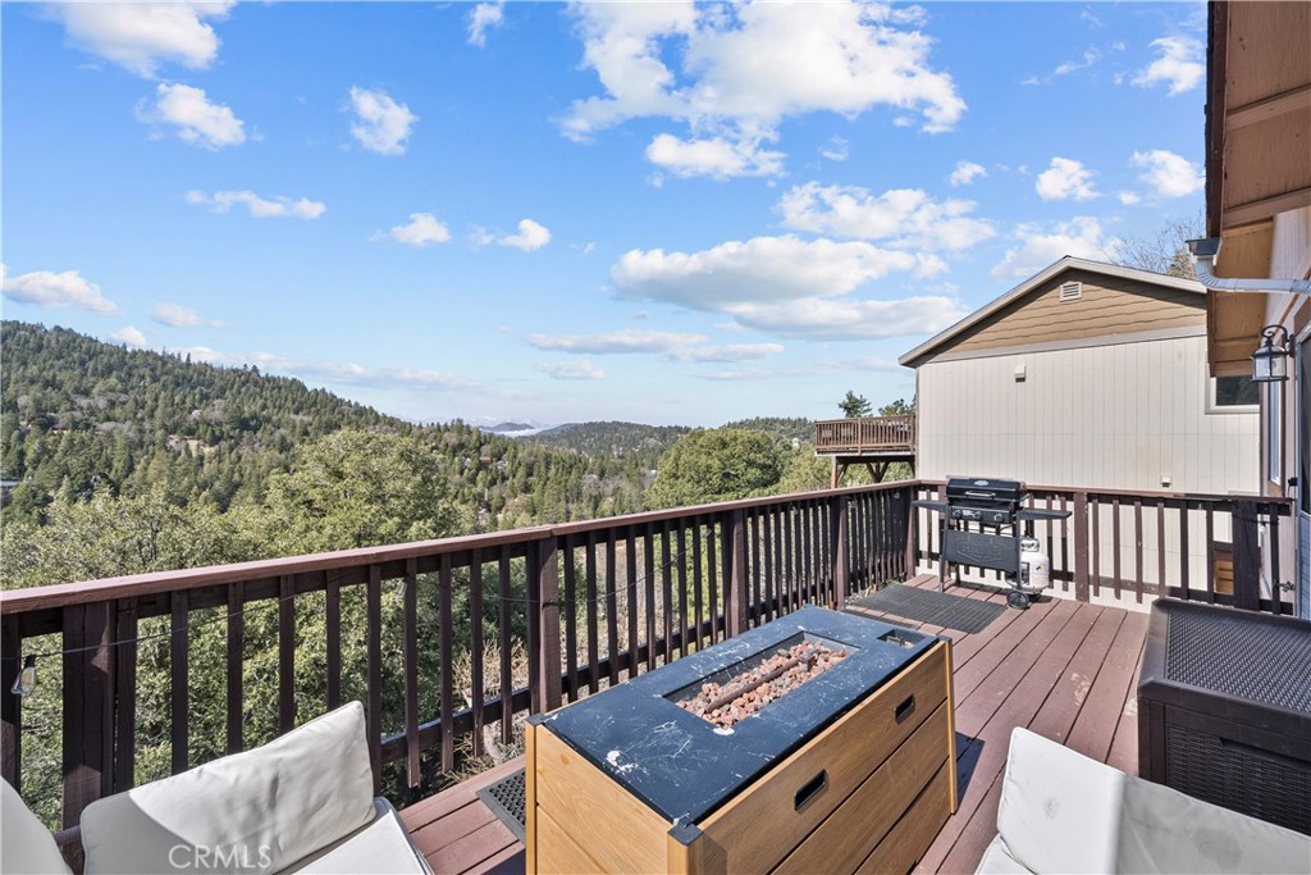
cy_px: 438
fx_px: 473
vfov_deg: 85.4
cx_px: 656
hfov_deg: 108.3
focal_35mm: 13
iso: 250
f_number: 9
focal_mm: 13
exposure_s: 1/200
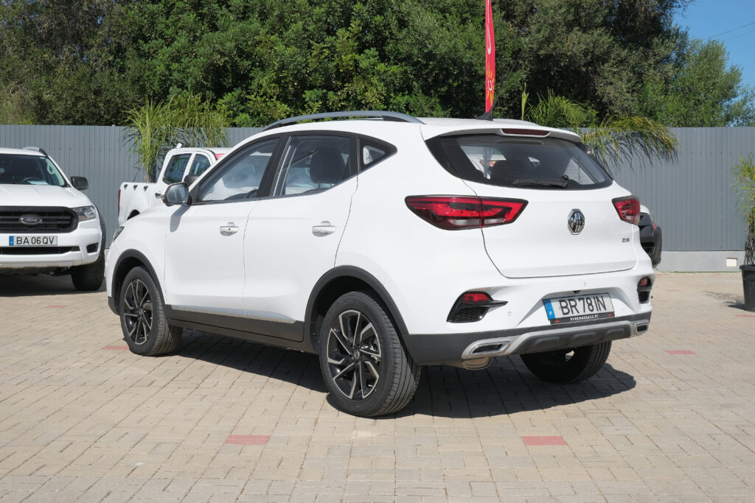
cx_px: 378
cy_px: 252
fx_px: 1007
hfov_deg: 41.1
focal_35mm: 48
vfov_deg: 28.1
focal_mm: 32.3
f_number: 9
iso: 160
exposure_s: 1/400
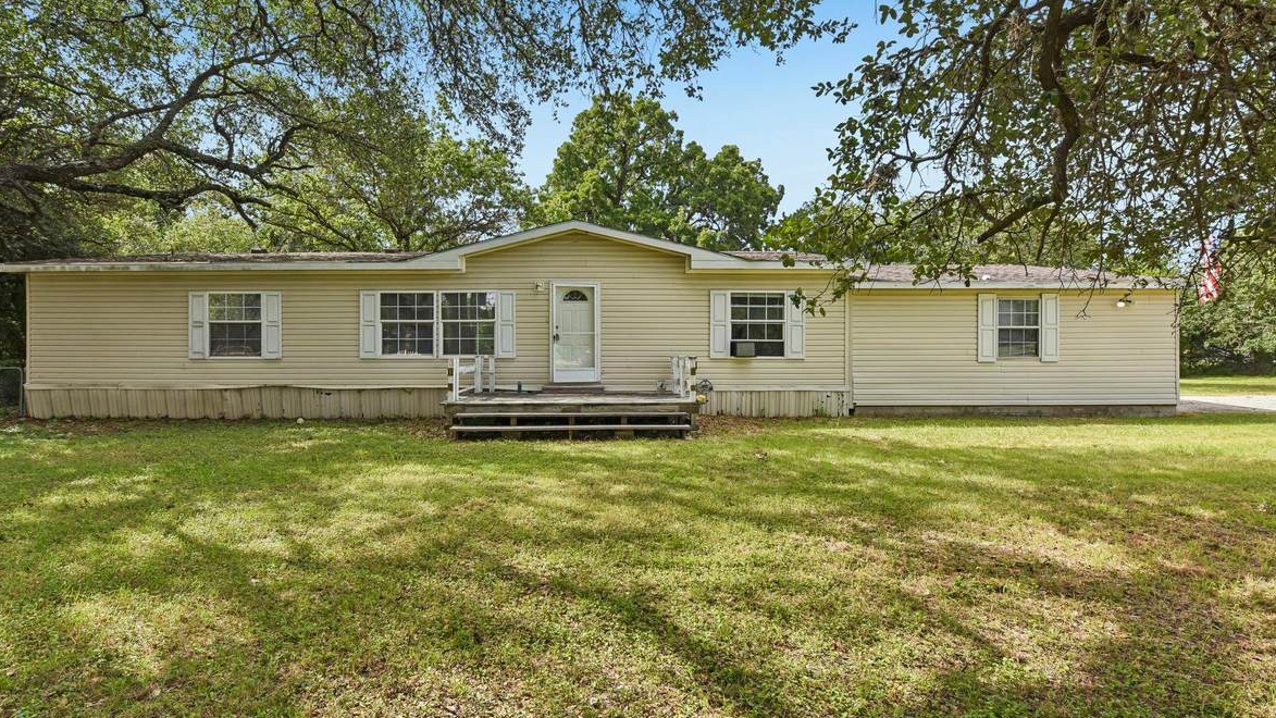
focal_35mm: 16
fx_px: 541
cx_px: 589
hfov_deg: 99.2
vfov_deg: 67.1
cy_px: 351
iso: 100
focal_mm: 14
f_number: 8
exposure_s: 1/125
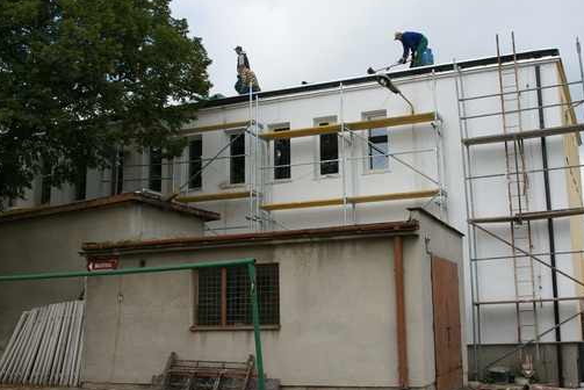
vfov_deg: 31.9
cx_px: 329
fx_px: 682
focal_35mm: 42
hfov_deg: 46.3
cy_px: 180
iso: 100
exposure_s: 1/125
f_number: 10
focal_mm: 22
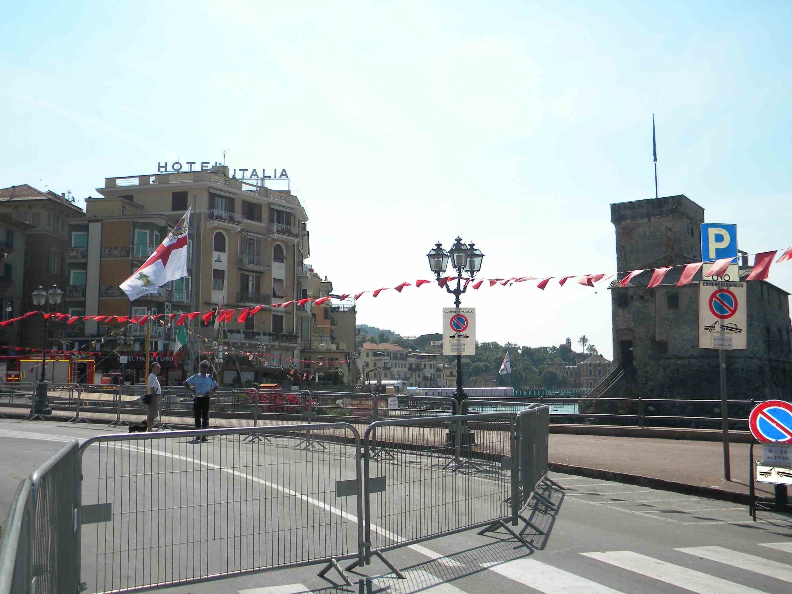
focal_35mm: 36
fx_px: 824
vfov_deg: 39.7
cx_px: 396
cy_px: 297
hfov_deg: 51.4
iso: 110
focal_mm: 6.4
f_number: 7.4
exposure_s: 1/444
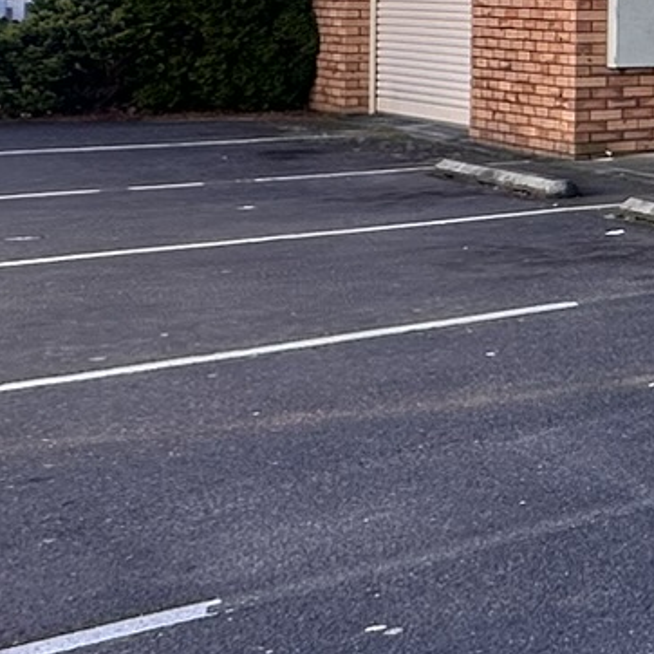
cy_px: 5
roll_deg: -1.1
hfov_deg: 15.7
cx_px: 1487
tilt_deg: +0.2
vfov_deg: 23.6
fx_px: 1496
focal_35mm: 70
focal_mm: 2.22
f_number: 2.2
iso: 40
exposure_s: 1/370
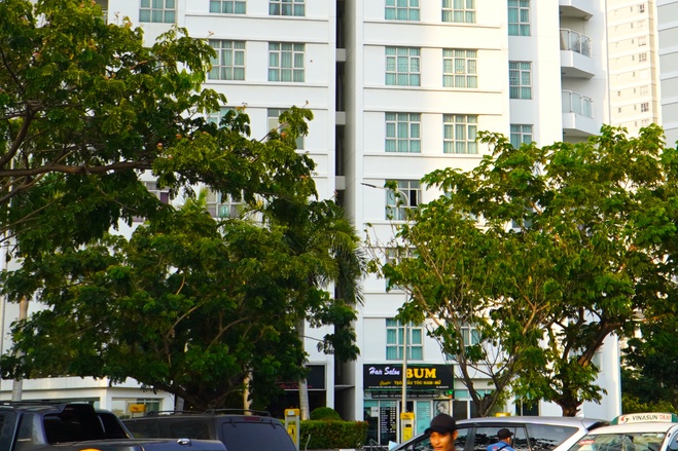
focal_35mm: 82
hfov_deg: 24.7
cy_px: 42
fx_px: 1544
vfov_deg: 16.4
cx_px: 439
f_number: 5
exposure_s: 1/400
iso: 100
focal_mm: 18
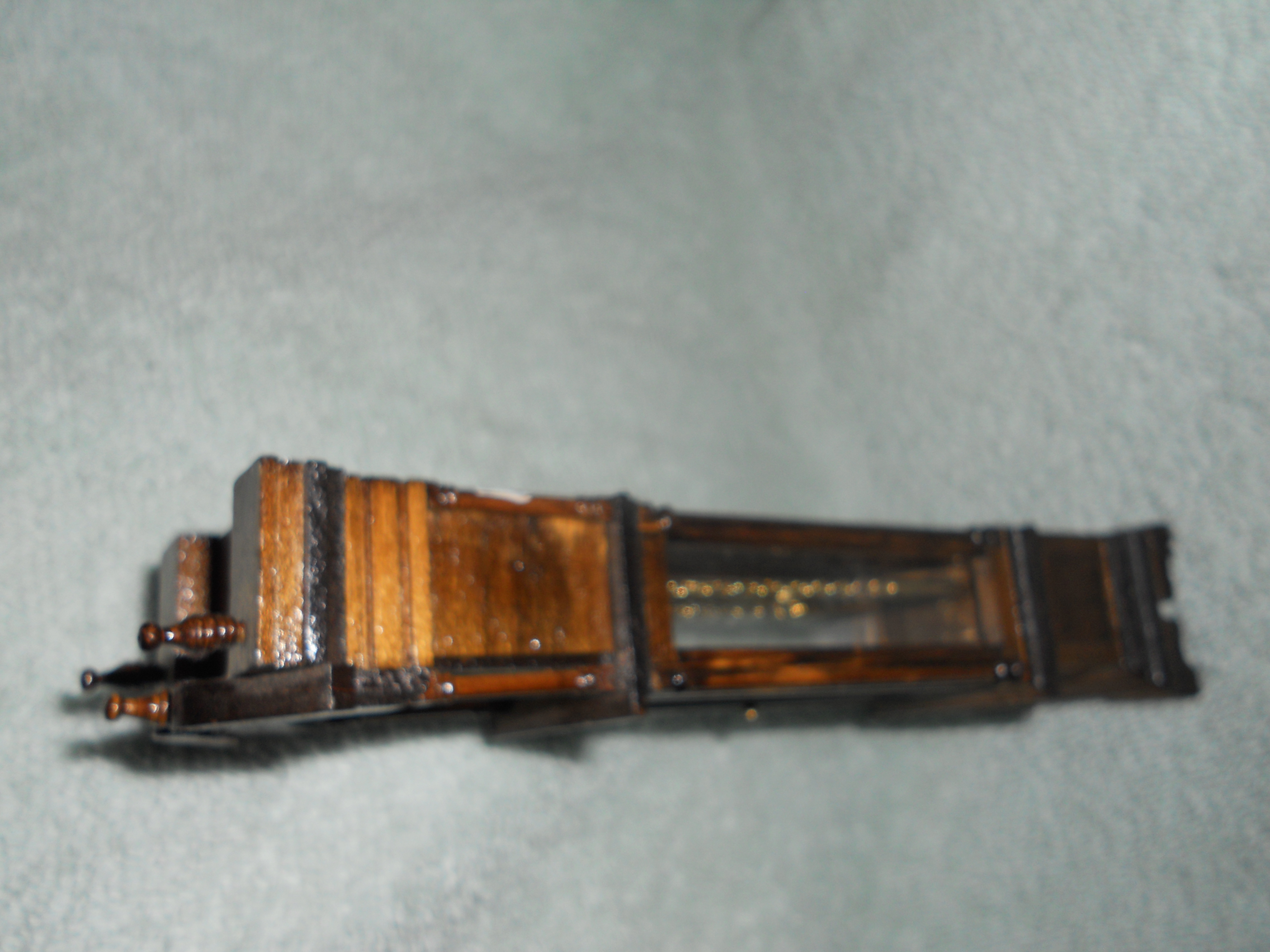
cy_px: 476
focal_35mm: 32
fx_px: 1174
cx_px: 635
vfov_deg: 44.2
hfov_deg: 56.8
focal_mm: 5.8
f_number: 8.8
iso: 80
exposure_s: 1/25
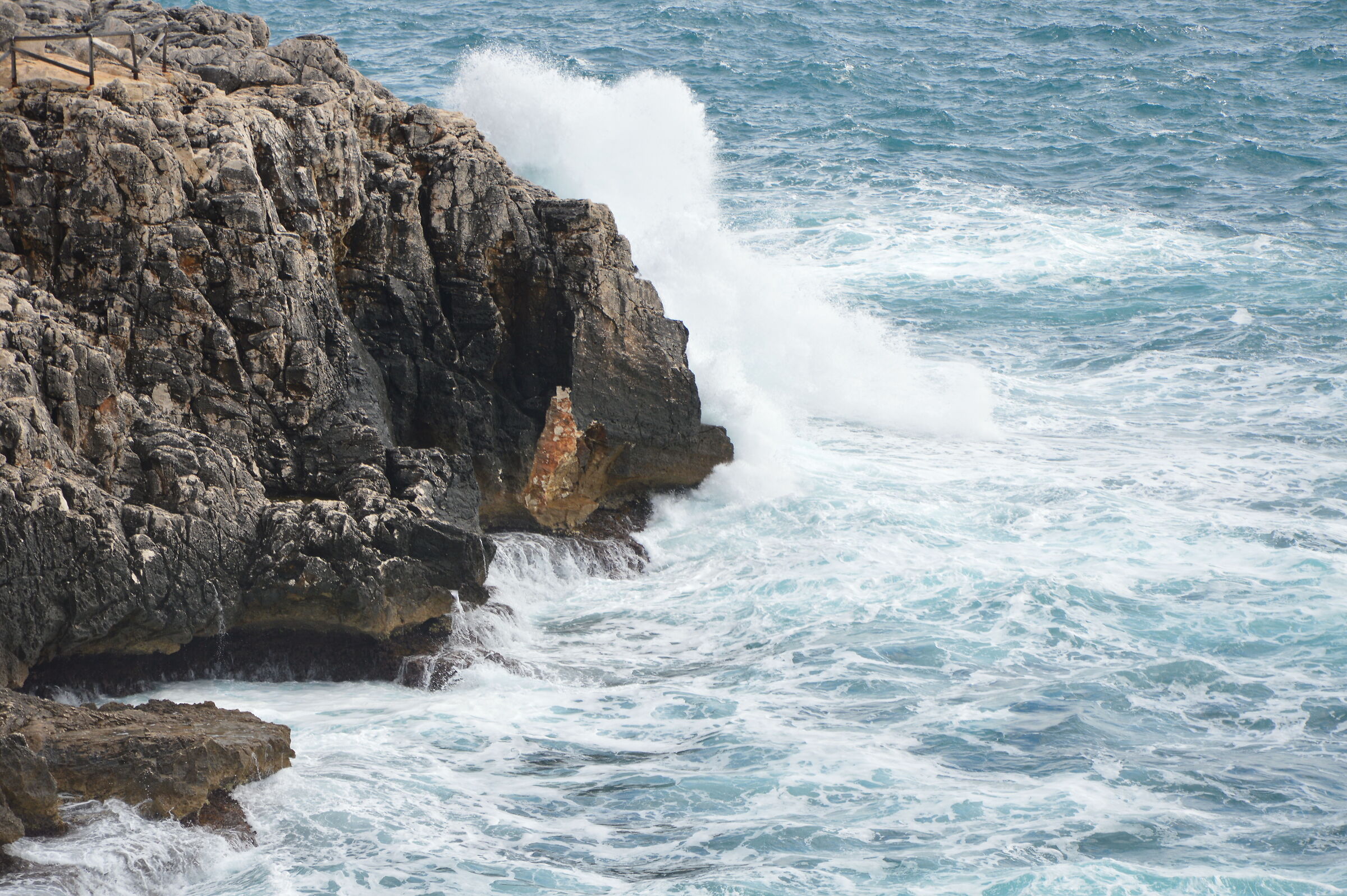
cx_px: 674
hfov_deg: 13.1
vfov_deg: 8.7
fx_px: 5888
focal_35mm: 158
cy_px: 448
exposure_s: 1/200
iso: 100
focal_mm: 105
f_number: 8
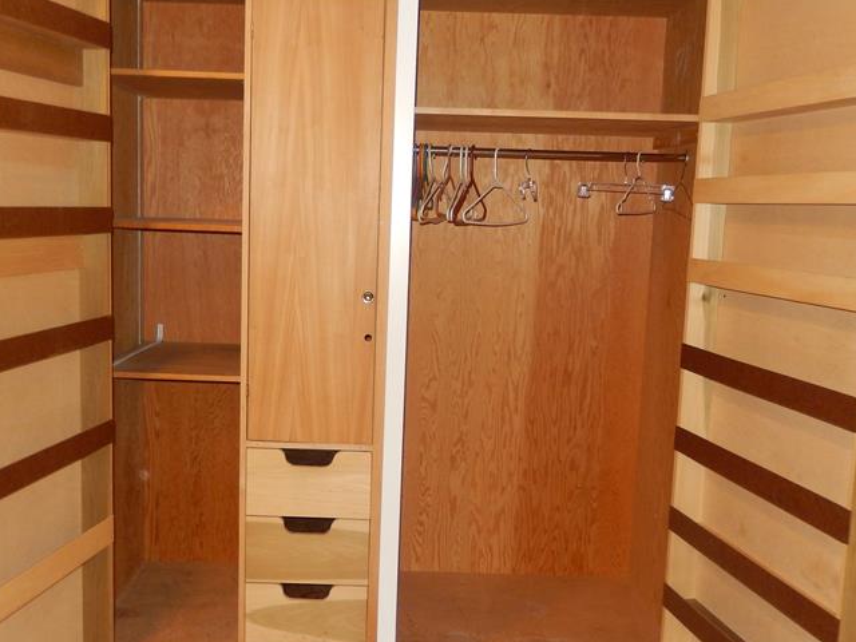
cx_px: 396
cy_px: 353
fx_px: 989
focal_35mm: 40
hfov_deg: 46.8
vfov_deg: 35.9
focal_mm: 4.5
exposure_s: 1/30
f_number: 3.4
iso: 220
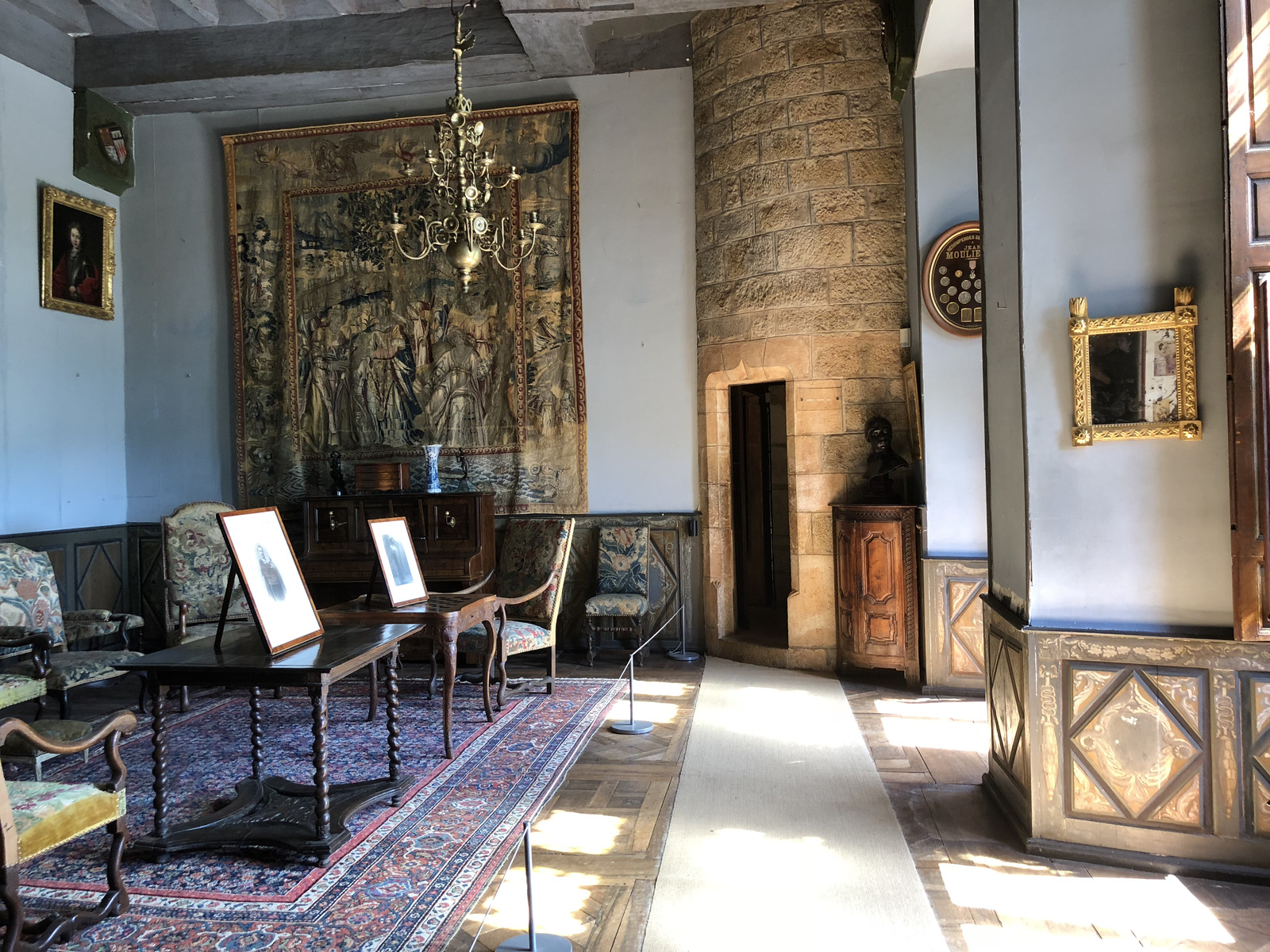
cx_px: 635
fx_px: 1027
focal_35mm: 28
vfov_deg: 49.7
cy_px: 476
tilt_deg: +0.6
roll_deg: +2.3
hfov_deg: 63.4
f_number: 1.8
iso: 40
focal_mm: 4
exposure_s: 1/25
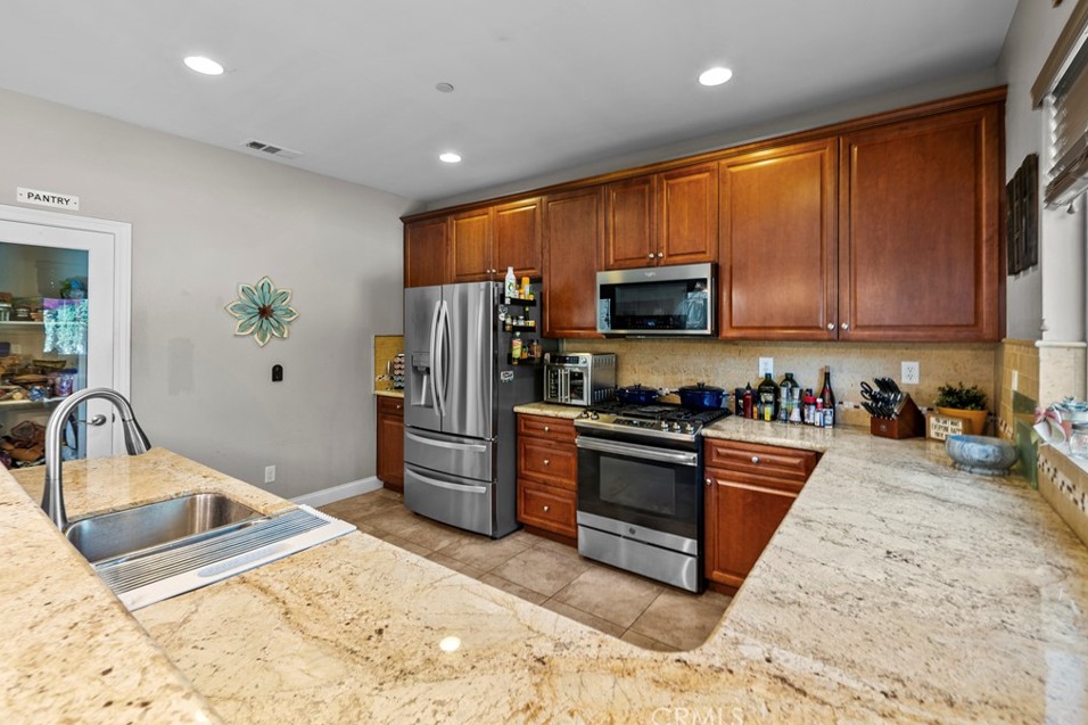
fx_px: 453
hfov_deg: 100.4
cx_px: 538
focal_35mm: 15
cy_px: 345
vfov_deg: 77.3
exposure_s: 1
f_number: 9
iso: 80
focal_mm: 14
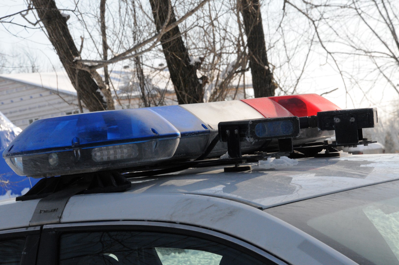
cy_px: 132
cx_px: 200
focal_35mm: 138
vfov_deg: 9.9
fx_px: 1528
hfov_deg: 14.9
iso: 1600
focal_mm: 92
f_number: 16
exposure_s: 1/1000
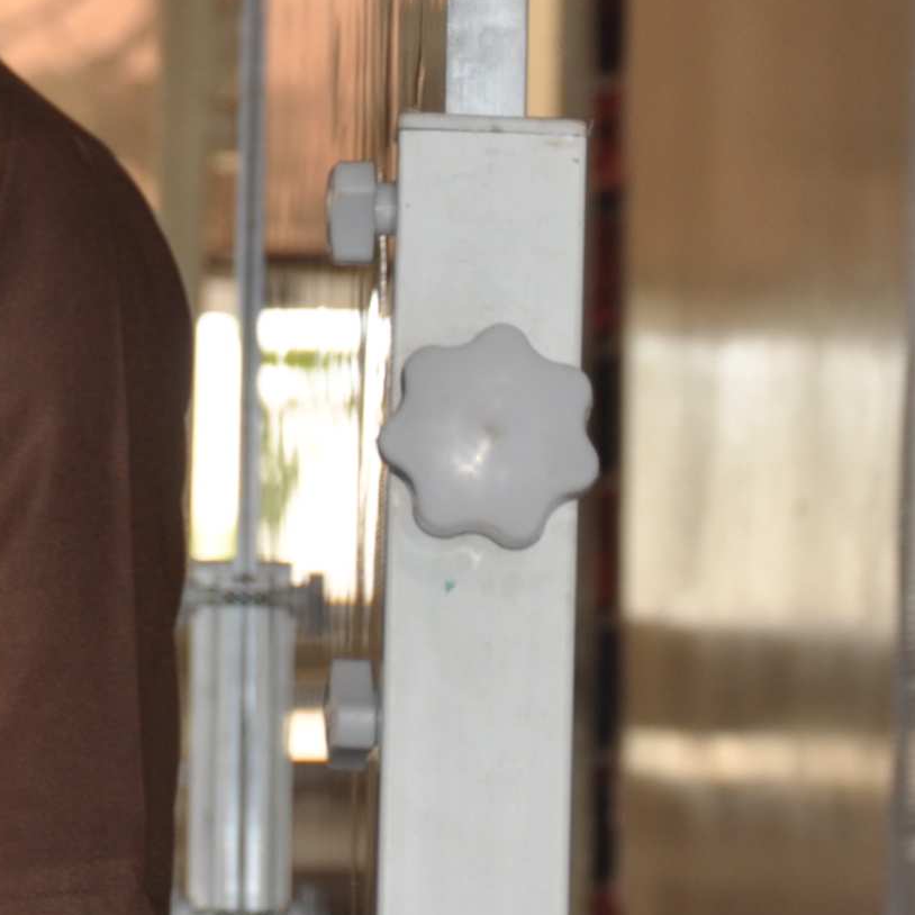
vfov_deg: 5.6
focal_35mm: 312
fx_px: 9330
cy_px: 98
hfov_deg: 5.6
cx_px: -198
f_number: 5.3
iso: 200
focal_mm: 62
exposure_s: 1/60
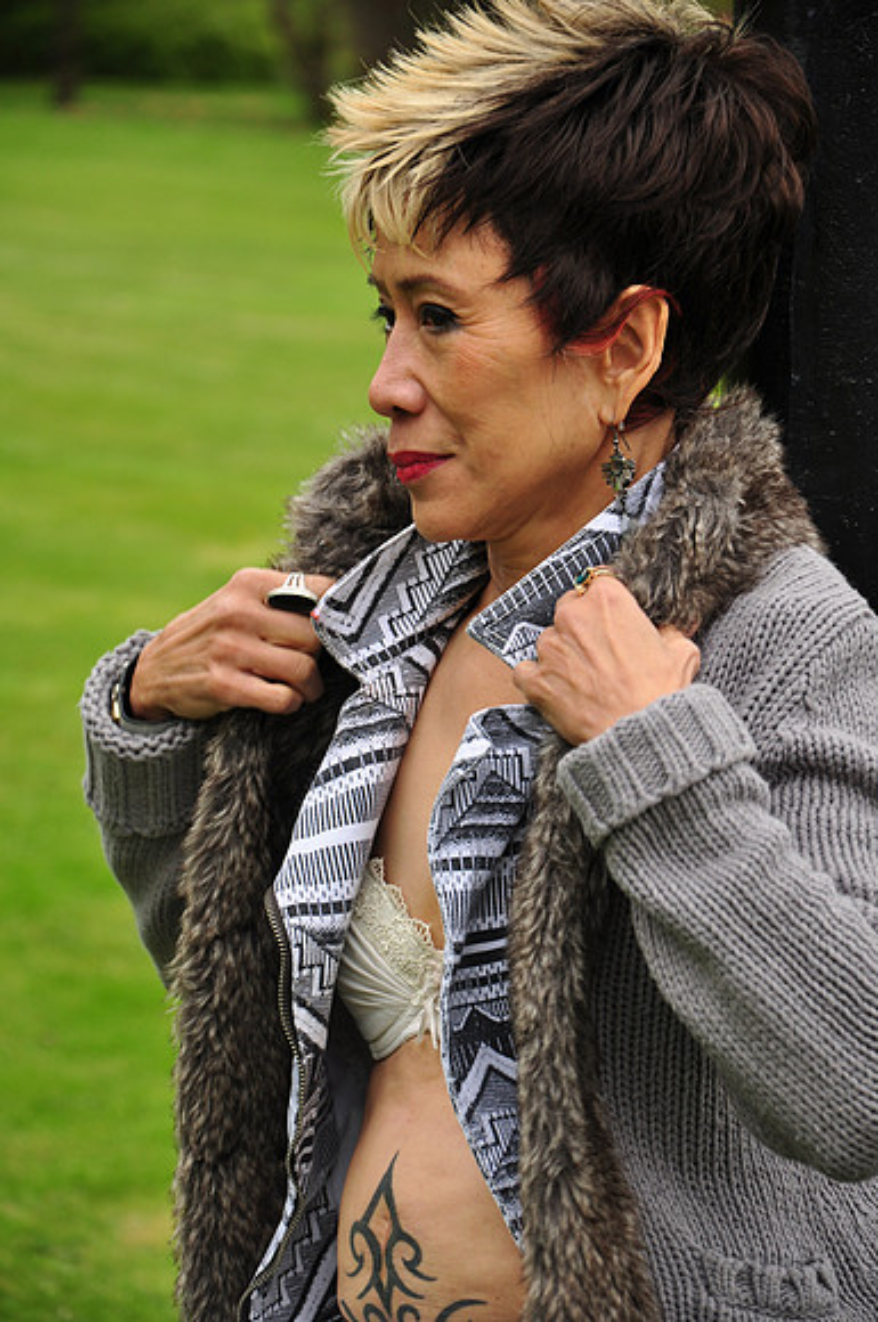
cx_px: 439
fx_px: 5779
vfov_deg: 13.1
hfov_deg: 8.7
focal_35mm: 158
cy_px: 661
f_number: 6.3
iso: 200
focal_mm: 105
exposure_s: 1/200
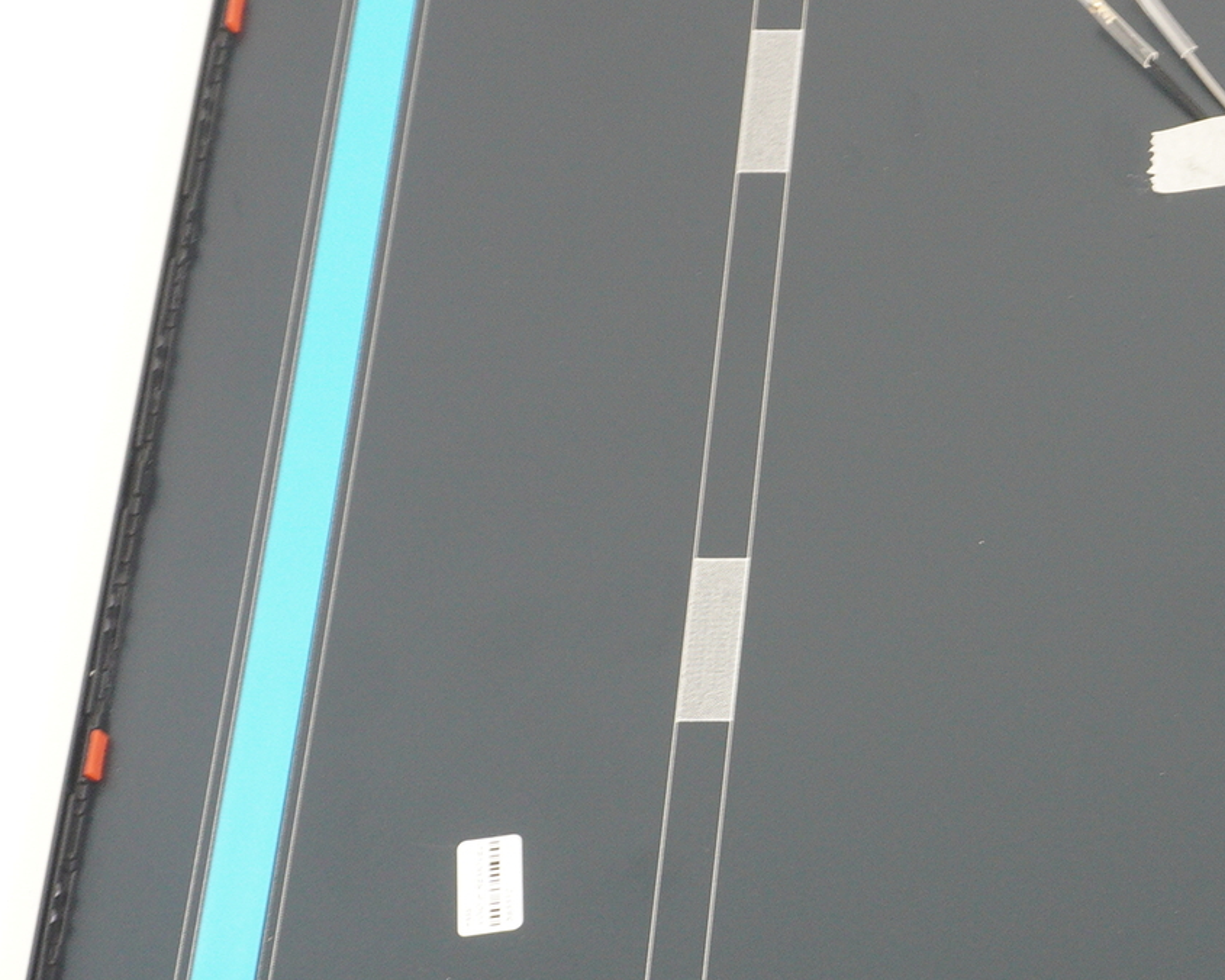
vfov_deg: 17.6
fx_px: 3168
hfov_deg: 20.5
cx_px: 1471
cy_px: 554
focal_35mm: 87
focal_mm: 21
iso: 640
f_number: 5.6
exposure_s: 1/13
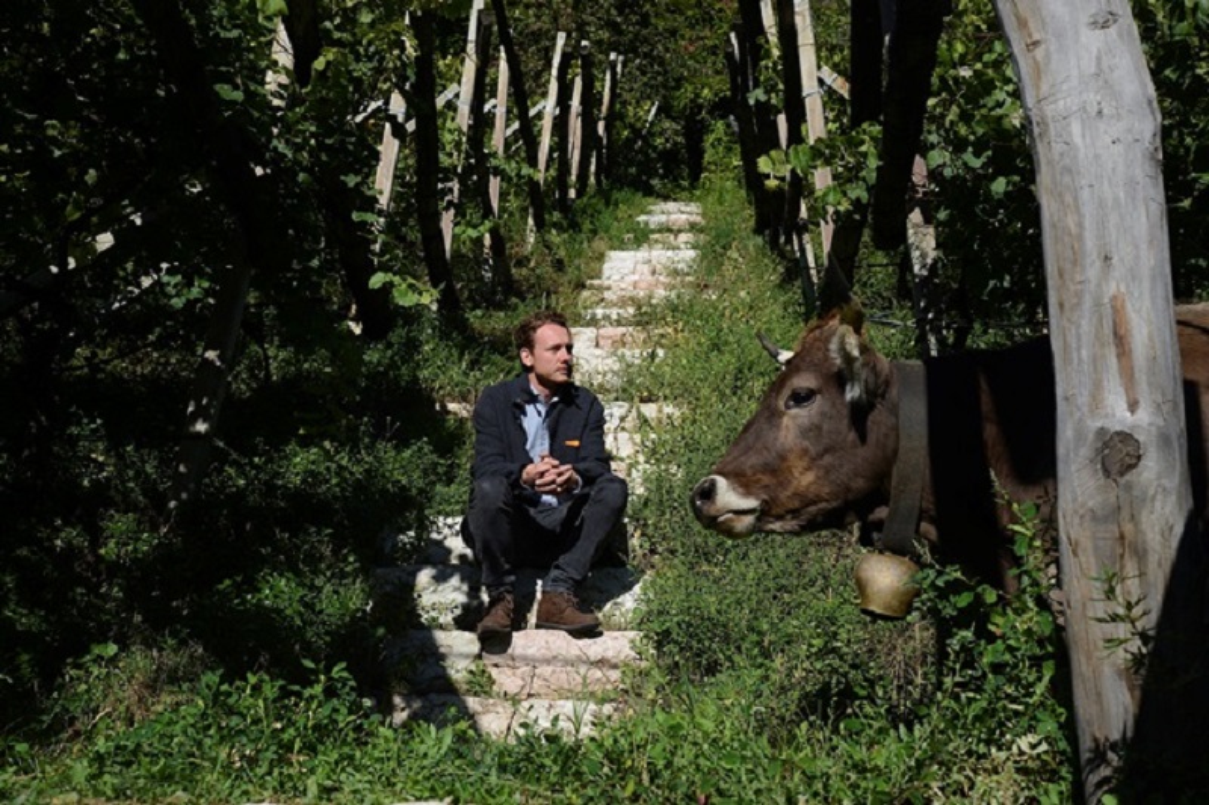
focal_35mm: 48
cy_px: 402
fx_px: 1612
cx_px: 604
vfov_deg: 28.1
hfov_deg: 41.1
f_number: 9
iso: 100
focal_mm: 48
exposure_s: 1/320
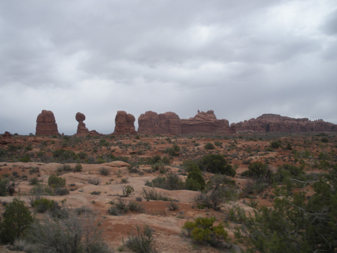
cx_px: 168
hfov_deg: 51.4
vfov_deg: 39.7
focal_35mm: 36
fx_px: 350
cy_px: 126
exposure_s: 1/817
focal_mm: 6.3
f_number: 3.5
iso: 64
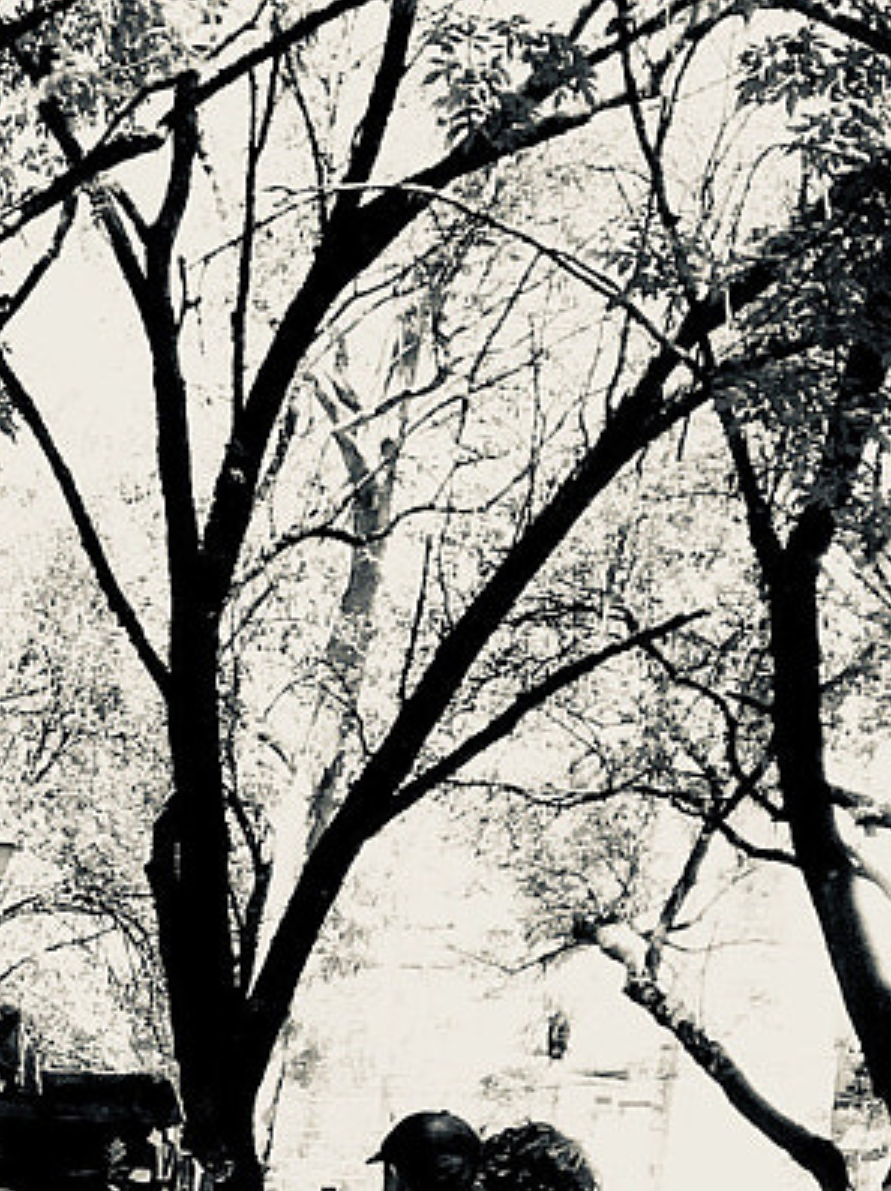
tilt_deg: -4.8
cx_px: -717
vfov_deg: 15.7
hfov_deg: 11.7
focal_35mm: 117
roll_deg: -2.3
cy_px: 1707
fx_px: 4022
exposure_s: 1/418
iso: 25
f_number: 2.2
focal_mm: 4.15
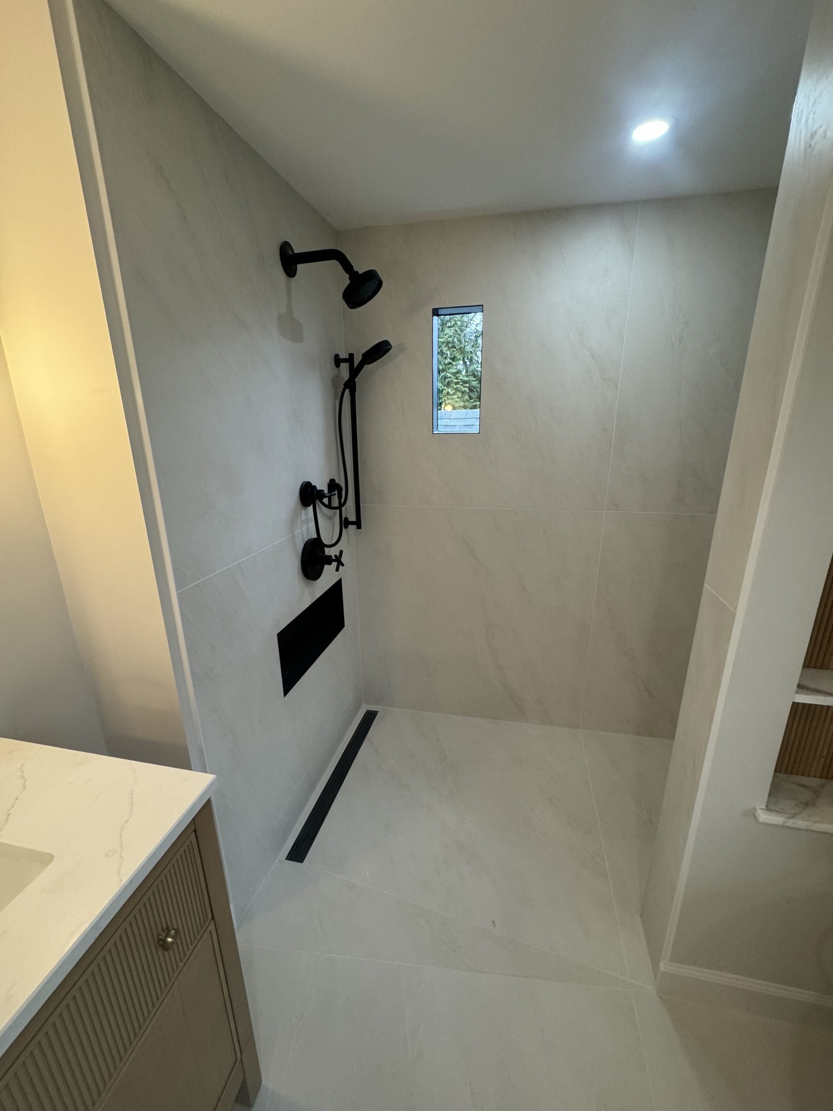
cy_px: 556
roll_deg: +0.5
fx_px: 449
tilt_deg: -17.1
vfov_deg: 102.1
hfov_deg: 85.7
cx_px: 416
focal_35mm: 14
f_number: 2.2
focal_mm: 2.22
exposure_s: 1/120
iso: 160
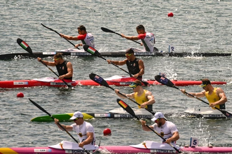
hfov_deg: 4.8
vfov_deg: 3.2
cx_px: 100
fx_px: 2751
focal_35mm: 427
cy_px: 97
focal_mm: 300
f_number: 4
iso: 125
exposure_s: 1/2000
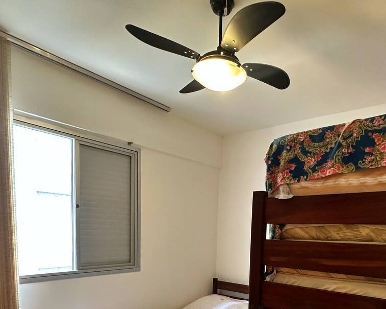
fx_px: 297
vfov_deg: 50.9
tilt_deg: -5.2
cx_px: 225
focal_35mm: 26
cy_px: 255
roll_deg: -1.7
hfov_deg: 65.6
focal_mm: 2.22
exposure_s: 1/60
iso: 200
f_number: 2.2
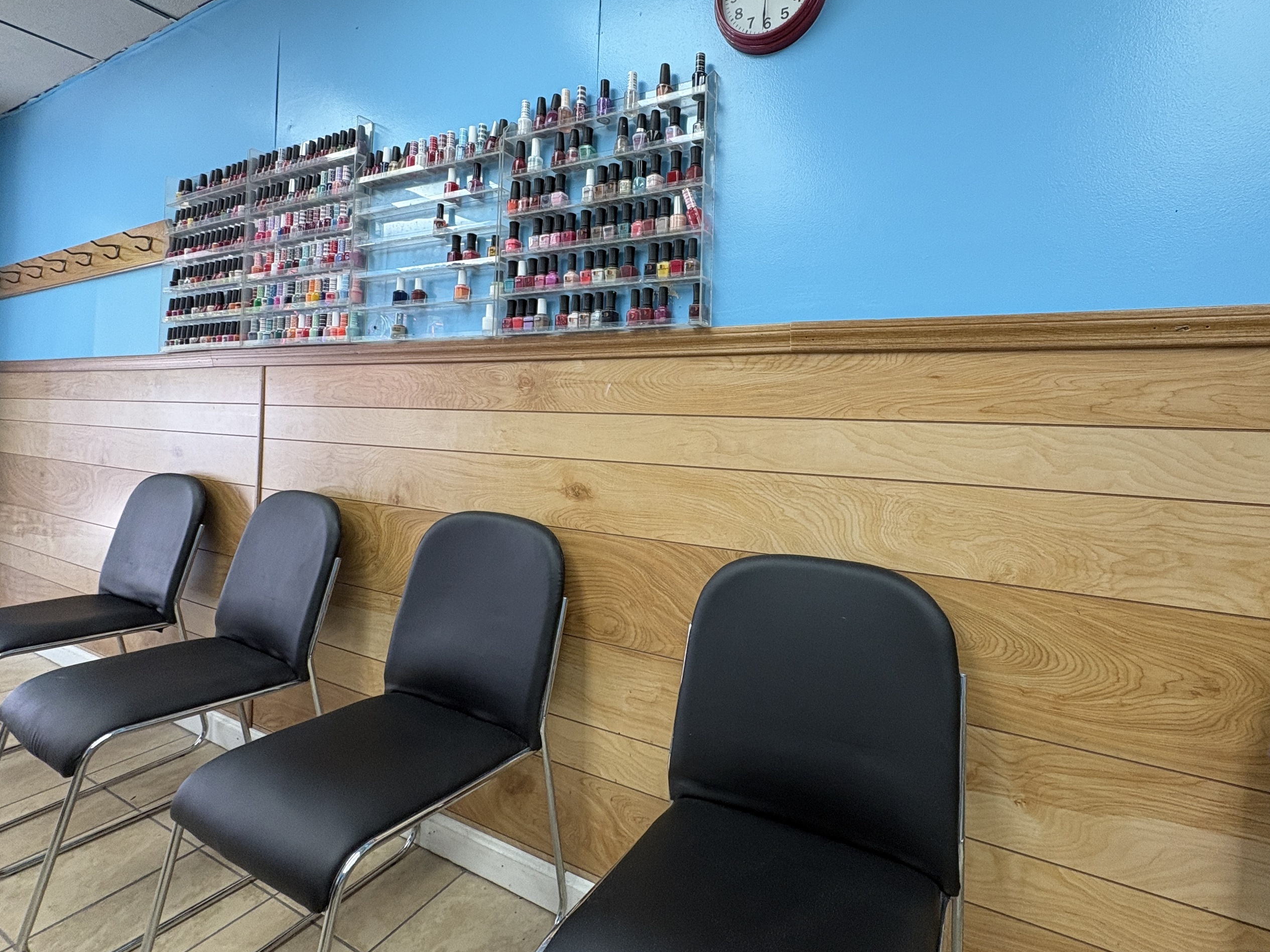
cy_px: 415
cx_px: 699
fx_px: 624
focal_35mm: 17
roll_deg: -1.5
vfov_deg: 74.4
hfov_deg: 90.7
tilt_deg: +1.0
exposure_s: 1/120
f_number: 2.2
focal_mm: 2.22
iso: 160
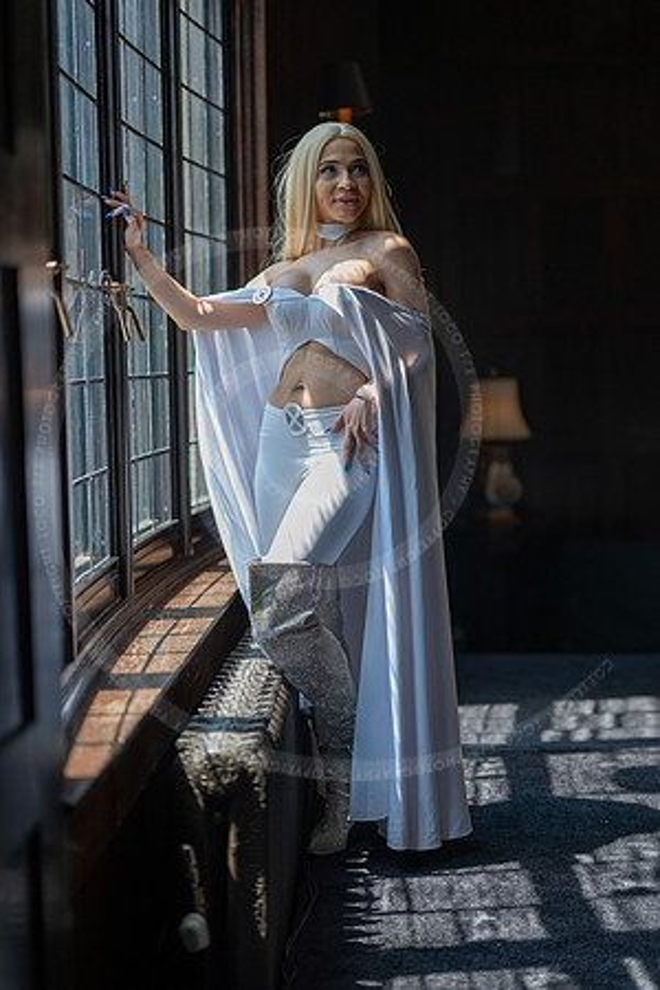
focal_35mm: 50
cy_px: 495
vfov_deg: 39.6
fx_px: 1375
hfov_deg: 27.0
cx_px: 330
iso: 125
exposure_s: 1/1250
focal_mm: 50
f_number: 1.2
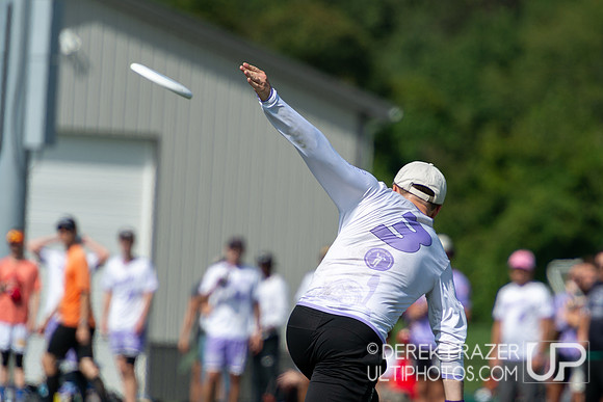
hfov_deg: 4.2
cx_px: 389
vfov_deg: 2.8
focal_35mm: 495
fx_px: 8298
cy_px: 206
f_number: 5.6
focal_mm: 380
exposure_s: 1/1600
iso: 160
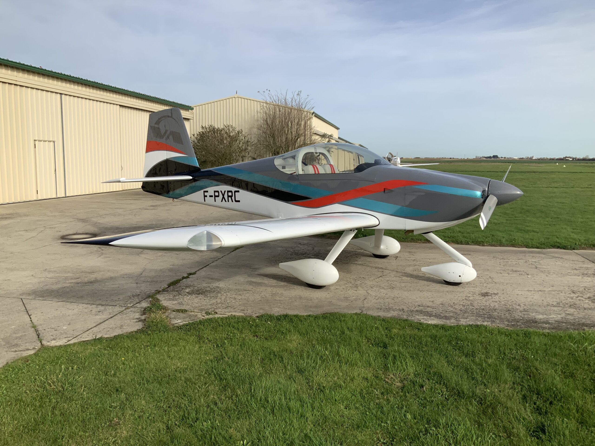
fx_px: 498
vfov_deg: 48.2
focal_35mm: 29
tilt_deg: -6.3
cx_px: 298
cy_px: 223
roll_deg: -0.3
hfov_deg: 61.7
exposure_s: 1/2320
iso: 16
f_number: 1.8
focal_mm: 3
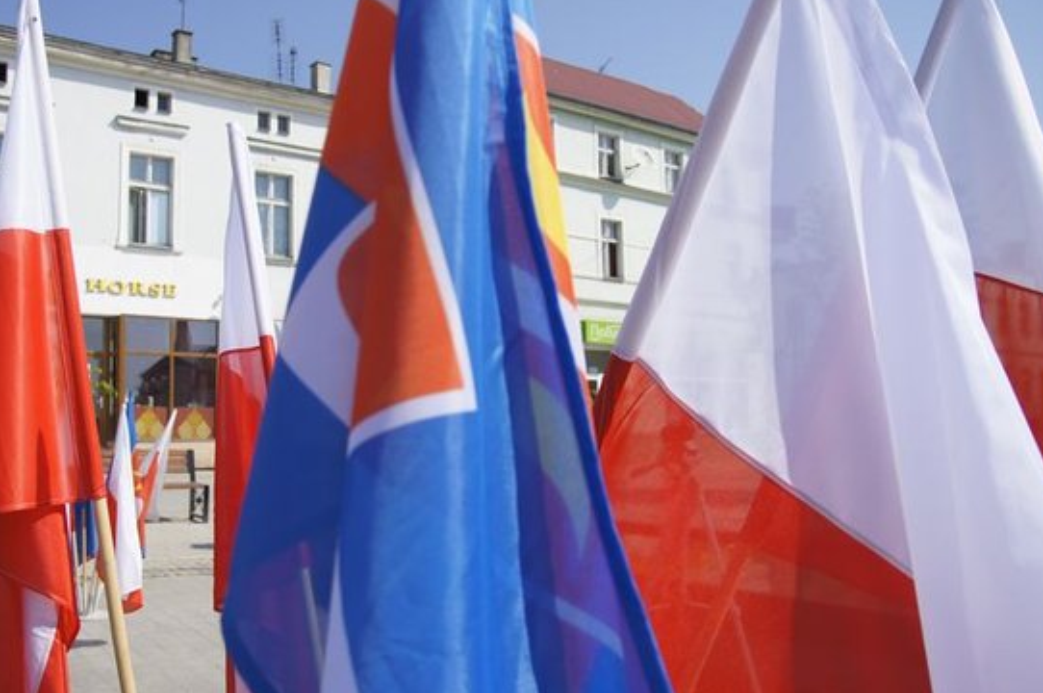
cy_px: 377
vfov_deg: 42.7
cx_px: 435
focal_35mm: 31
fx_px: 885
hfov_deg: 60.6
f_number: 4
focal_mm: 17
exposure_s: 1/1250
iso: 100
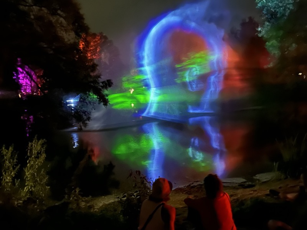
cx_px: 154
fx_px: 213
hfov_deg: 71.6
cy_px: 115
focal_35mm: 24
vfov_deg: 56.8
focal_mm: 6.86
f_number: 1.78
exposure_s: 1/5
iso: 6400
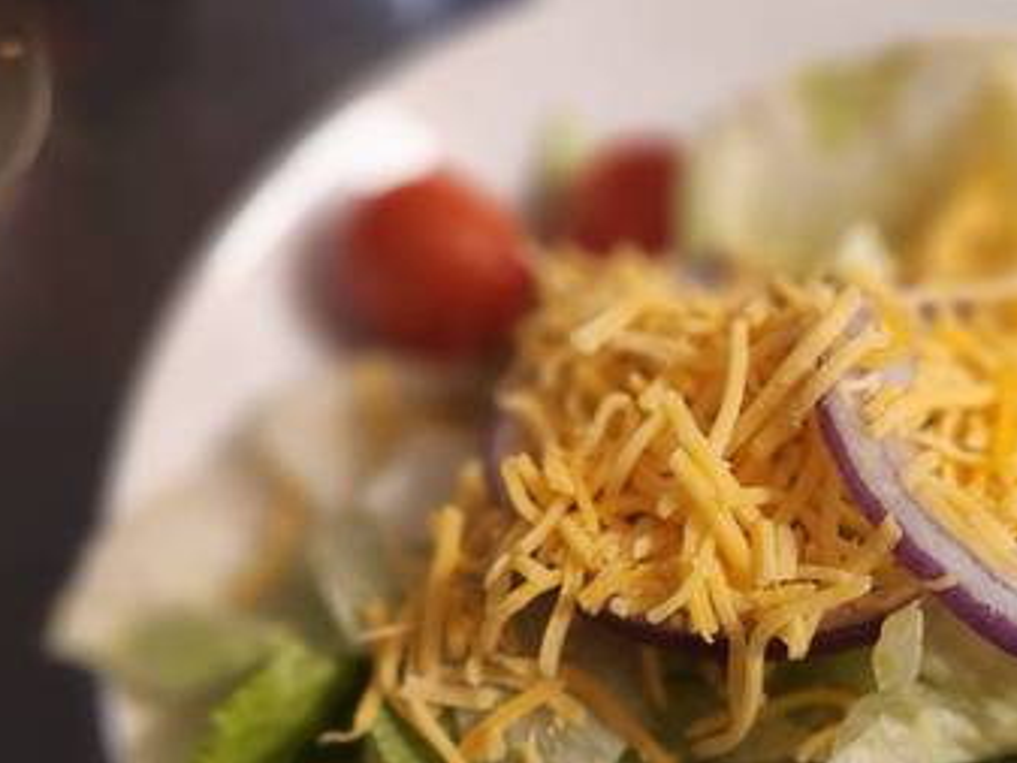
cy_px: 609
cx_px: 754
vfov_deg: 34.9
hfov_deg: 45.3
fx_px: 1176
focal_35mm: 40
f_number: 1.8
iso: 320
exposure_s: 1/40
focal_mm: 5.4
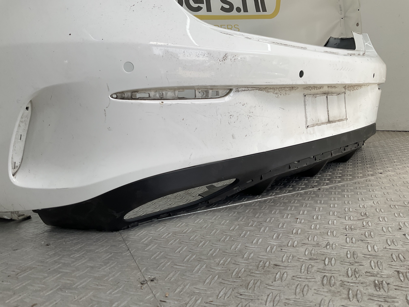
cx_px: 204
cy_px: 154
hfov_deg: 61.7
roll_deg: +3.9
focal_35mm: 29
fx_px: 343
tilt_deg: -8.1
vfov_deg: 48.2
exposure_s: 1/375
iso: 16
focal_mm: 3
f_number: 1.8
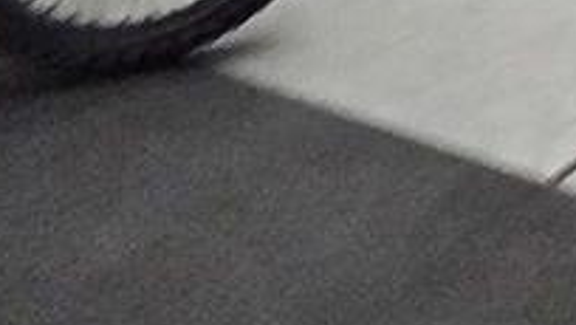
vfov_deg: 13.1
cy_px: -444
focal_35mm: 71
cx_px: 1364
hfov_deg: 15.5
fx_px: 1085
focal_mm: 2.2
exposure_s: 1/60
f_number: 2.2
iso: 400
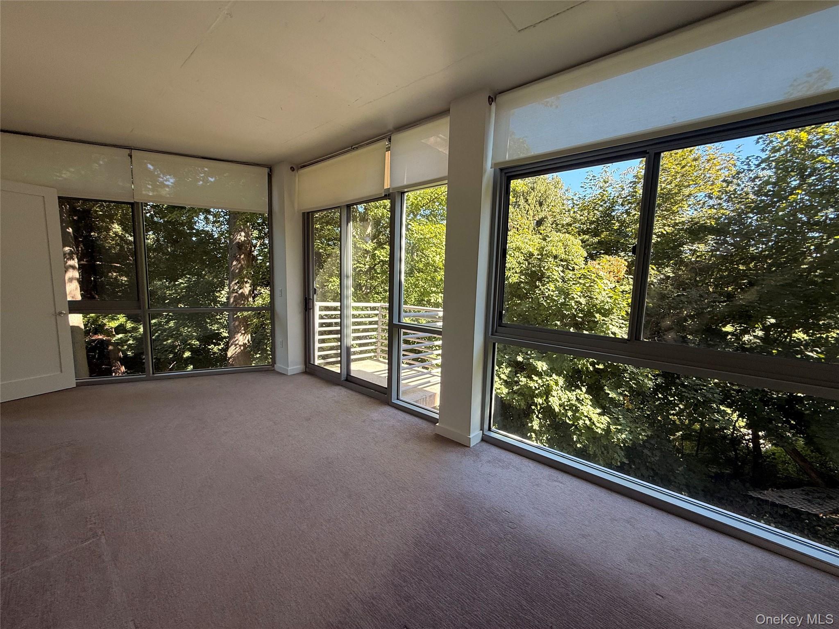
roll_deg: -1.8
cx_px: 420
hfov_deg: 102.1
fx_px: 339
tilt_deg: -6.9
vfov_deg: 85.7
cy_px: 314
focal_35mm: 14
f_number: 2.2
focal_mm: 2.22
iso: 64
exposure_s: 1/149
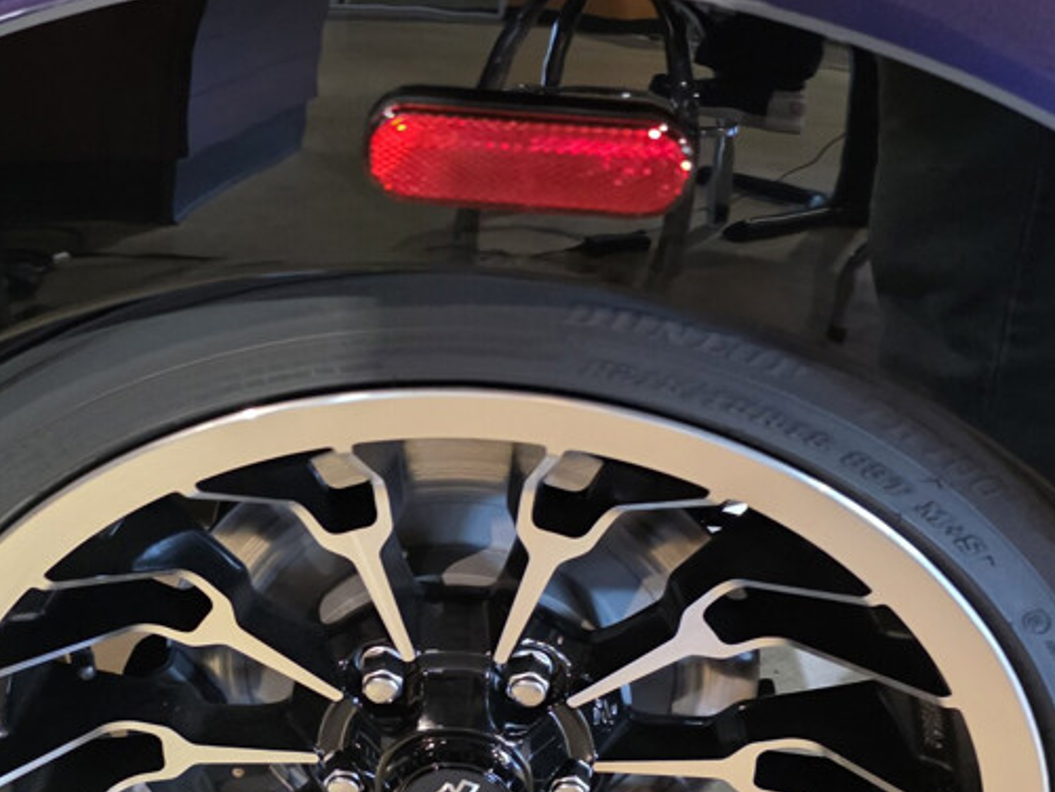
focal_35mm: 49
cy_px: 518
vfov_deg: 29.5
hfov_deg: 38.5
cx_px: 357
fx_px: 1494
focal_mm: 6.3
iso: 1000
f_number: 1.7
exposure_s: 1/120
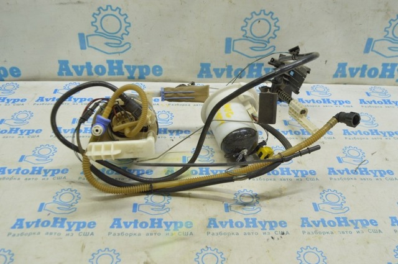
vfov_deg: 35.4
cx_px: 199
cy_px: 132
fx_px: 414
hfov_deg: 51.3
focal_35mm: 38
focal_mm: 25
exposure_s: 1/20
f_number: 5.6
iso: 400
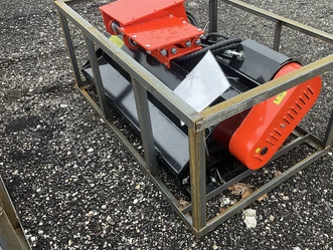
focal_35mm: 35
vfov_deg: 40.6
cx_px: 199
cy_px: 103
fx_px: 337
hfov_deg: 52.2
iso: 25
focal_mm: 3
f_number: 1.8
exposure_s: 1/122
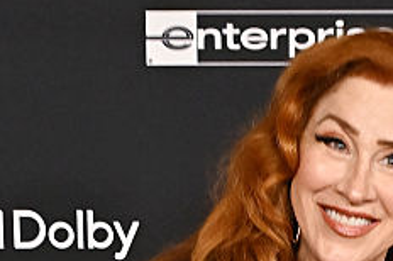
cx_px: 375
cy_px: 768
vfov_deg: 8.4
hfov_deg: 14.6
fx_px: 1518
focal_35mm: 139
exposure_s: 1/160
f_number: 4.5
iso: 1000
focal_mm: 31.5
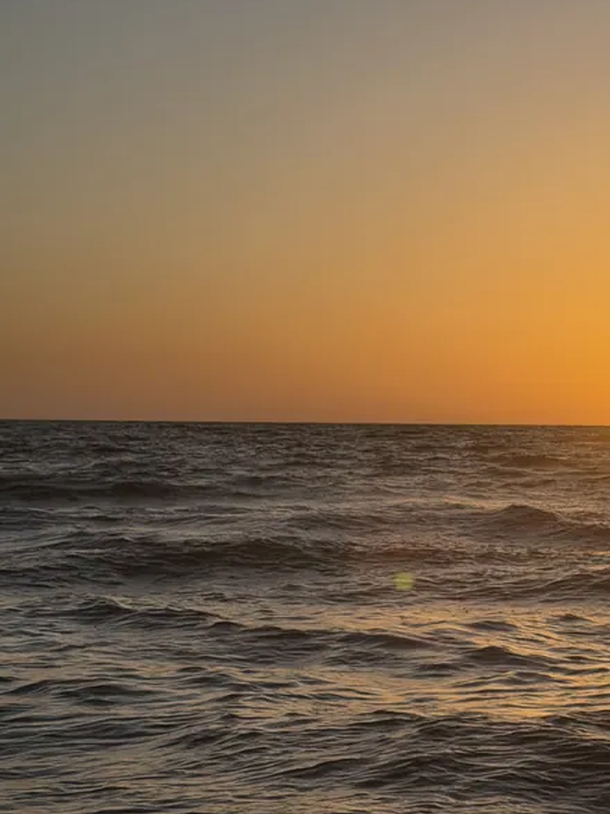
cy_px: 488
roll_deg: -0.7
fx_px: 2115
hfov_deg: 16.2
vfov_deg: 21.7
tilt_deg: -0.6
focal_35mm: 90
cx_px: 550
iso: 64
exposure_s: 1/4329
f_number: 1.78
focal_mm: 6.76
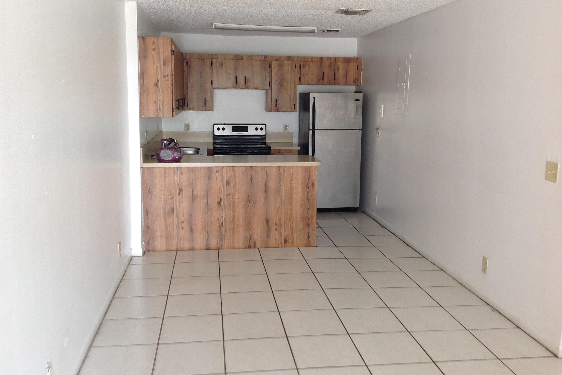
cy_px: 174
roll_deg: -2.0
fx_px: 578
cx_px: 277
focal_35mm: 37
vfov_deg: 35.9
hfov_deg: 51.9
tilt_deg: -7.4
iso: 64
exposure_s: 1/24
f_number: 2.4
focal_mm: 4.28
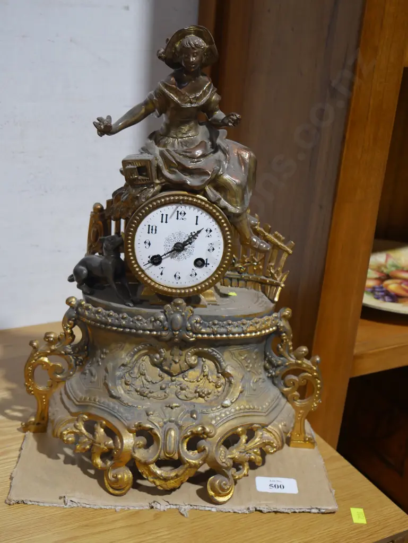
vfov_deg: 38.2
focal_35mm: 50
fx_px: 785
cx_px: 204
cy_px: 272
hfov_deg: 29.1
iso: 640
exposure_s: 1/60
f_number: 5.3
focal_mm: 25
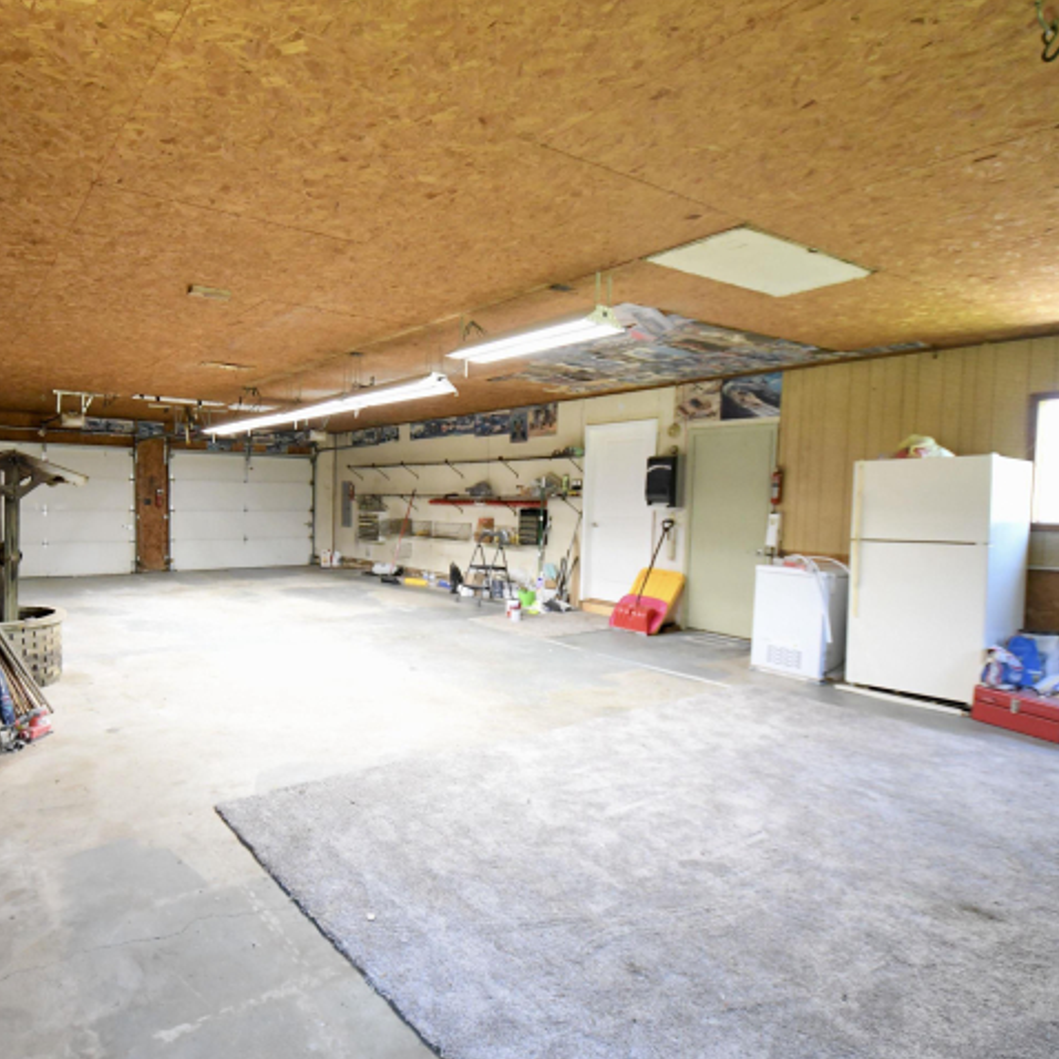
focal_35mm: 20
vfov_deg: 74.8
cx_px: 401
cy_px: 523
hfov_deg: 73.6
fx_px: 692
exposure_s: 1/125
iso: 2200
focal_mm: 10
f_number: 3.5
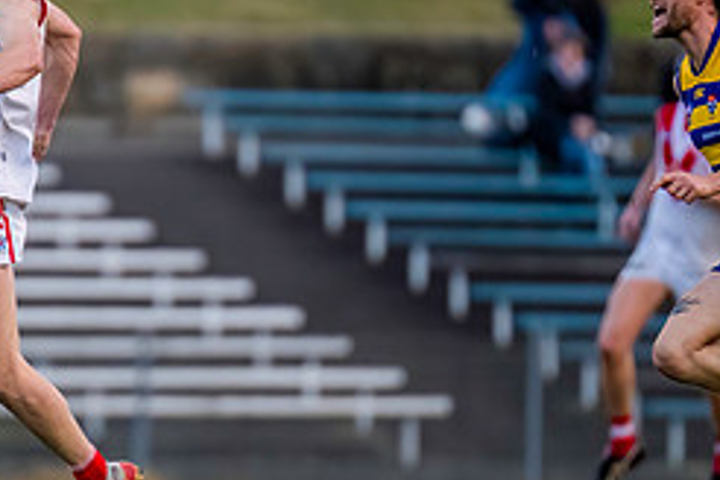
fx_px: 25538
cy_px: 135
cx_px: -12
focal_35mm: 1277
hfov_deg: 1.6
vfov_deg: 1.1
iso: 2200
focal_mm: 420
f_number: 4
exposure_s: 1/1600
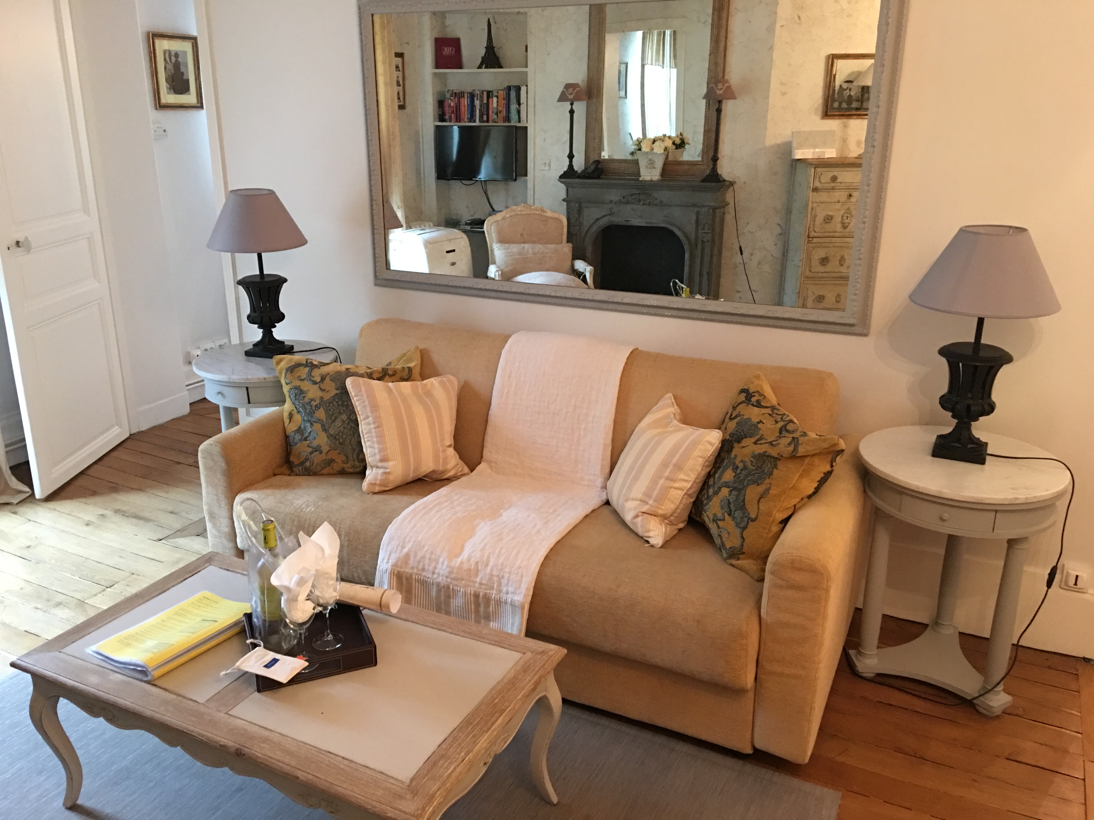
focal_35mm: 29
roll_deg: +0.1
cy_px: 410
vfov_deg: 48.2
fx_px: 917
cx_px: 547
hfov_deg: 61.7
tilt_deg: -16.6
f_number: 2.2
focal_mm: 4.15
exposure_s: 1/8
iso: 160
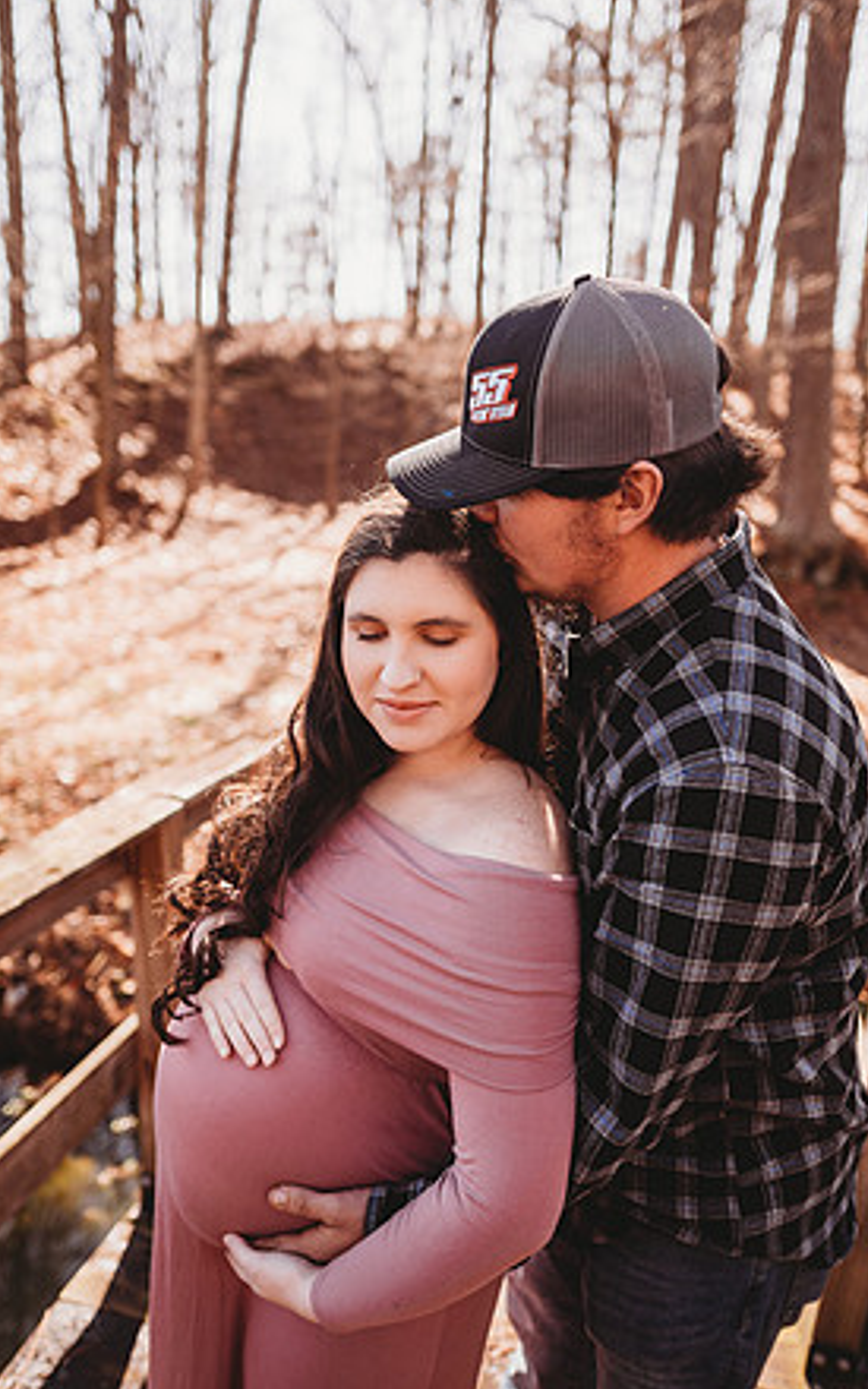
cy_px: 694
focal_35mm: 25
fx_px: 946
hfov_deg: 49.3
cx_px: 436
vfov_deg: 72.5
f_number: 2.2
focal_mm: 24
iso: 100
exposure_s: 1/500
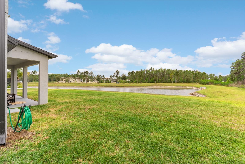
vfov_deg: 70.5
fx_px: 116
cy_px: 82
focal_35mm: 17
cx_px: 122
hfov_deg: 93.3
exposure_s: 1/13
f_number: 8
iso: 100
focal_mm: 17
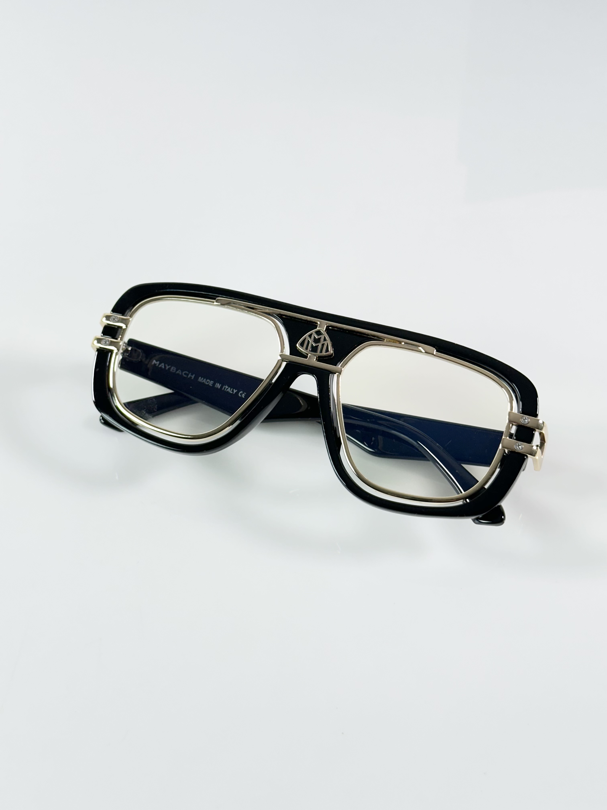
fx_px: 1122
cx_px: 304
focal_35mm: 48
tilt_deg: -51.4
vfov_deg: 39.7
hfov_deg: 30.3
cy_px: 405
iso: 64
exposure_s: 1/100
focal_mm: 6.86
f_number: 1.78
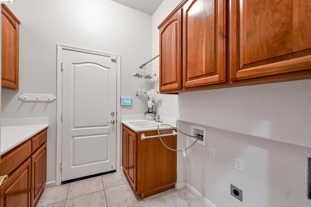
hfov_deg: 104.3
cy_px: 104
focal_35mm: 14
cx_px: 156
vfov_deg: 81.1
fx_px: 121
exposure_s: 1/15
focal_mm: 14
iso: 2200
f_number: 10
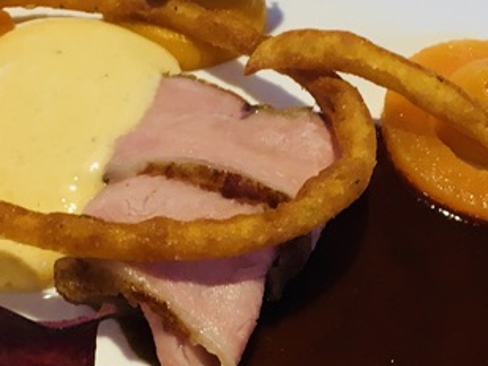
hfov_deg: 20.4
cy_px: 298
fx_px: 1354
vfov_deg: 15.3
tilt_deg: -50.5
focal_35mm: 96
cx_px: 262
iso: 80
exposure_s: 1/33
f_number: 2.2
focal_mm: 4.15
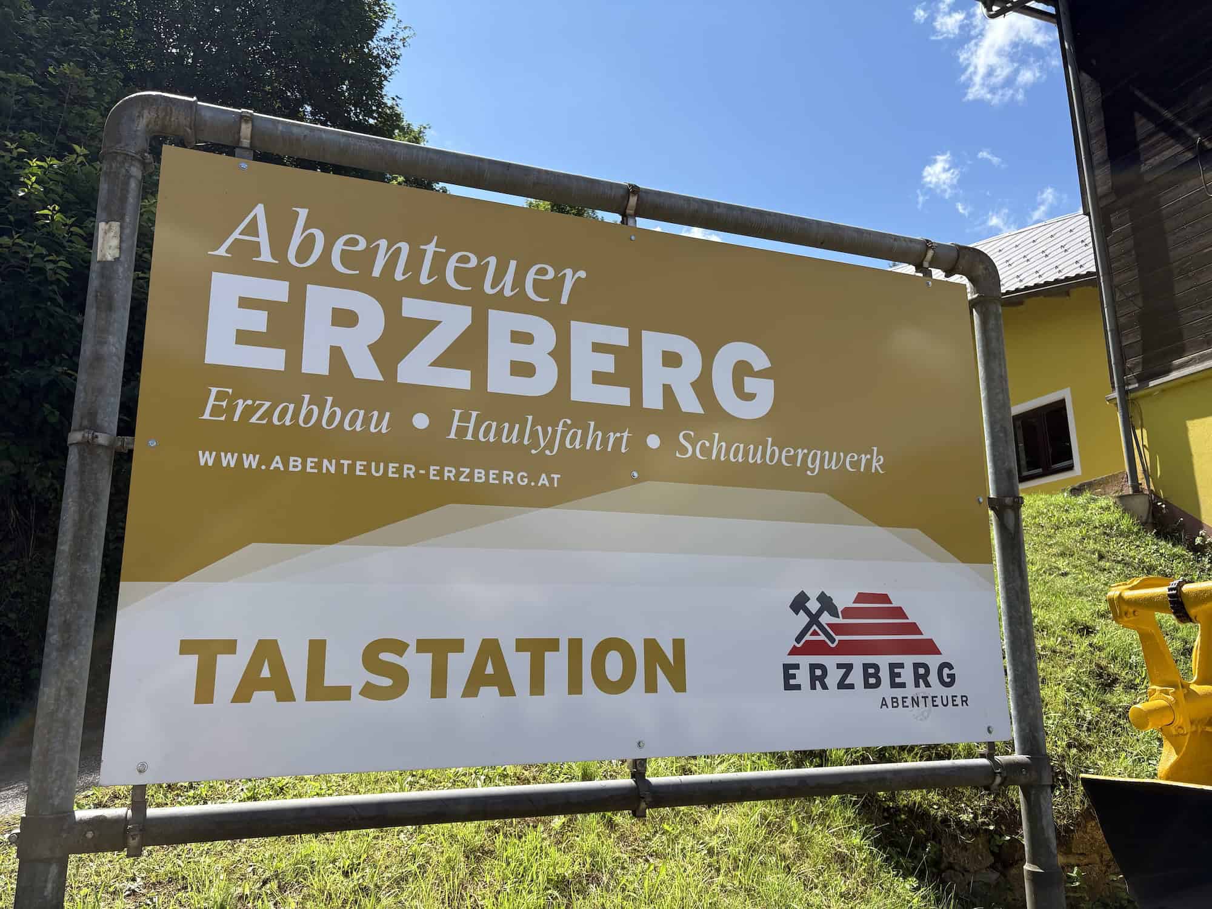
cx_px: 606
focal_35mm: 26
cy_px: 454
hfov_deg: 67.3
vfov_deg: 53.1
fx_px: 910
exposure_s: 1/2012
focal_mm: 6
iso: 50
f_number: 1.6
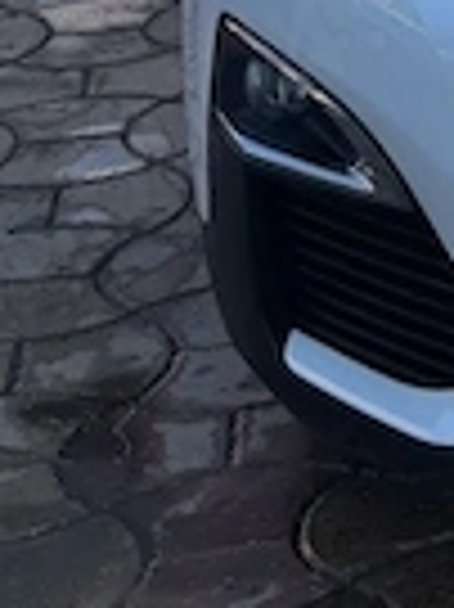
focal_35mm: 154
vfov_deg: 11.9
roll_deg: -2.0
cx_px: 1088
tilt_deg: -7.1
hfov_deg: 8.7
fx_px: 2697
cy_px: -473
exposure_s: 1/1616
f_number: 1.6
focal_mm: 5.96
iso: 50
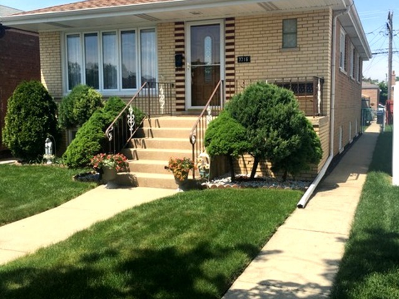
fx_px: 334
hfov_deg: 61.7
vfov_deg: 48.2
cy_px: 150
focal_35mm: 29
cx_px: 200
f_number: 2.2
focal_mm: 4.15
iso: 25
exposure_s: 1/1241
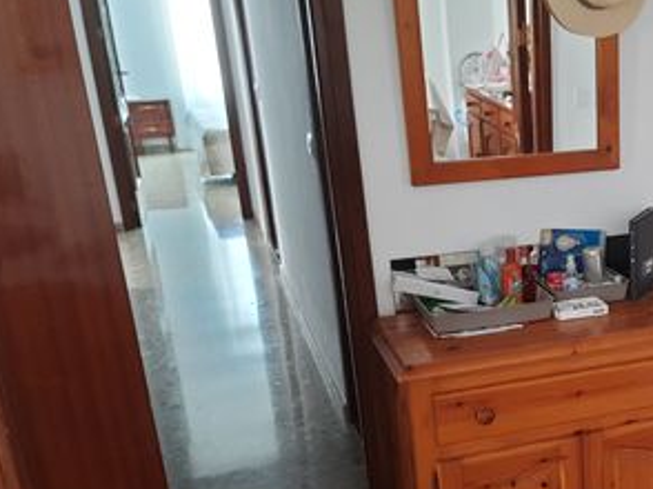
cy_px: 338
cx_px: 615
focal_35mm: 49
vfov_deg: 29.4
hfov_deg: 36.0
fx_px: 924
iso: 400
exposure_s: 1/33
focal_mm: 5.23
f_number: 1.8
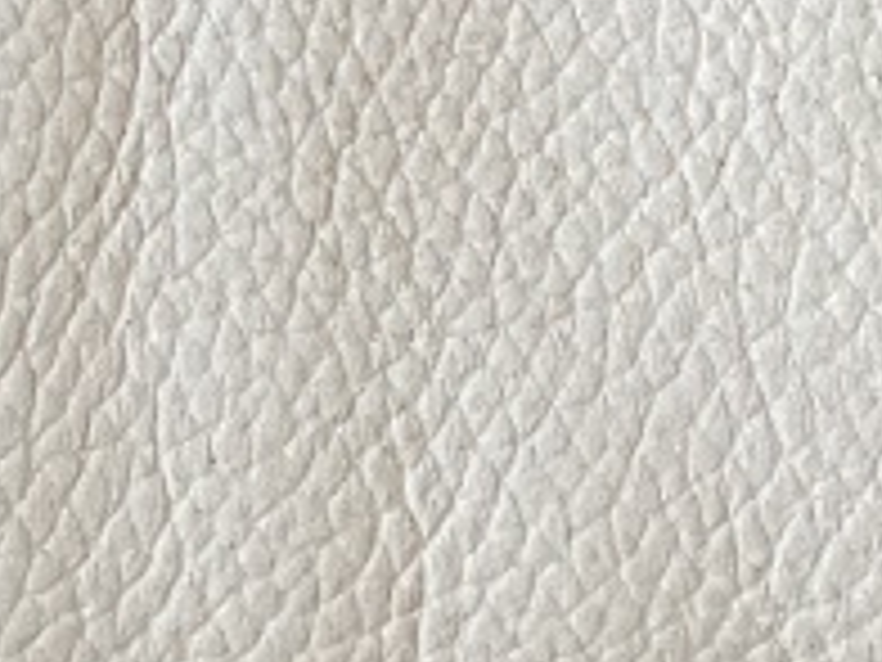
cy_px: -1945
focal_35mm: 159
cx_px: -666
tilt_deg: -65.0
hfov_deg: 11.6
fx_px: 4051
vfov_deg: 7.1
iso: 125
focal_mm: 4.2
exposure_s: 1/67
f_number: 1.6
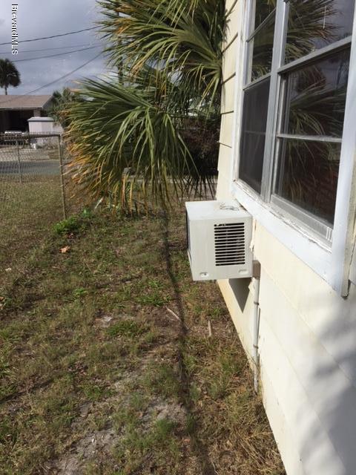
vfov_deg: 61.7
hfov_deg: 48.2
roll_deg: +1.3
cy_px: 238
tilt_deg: -14.9
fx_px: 398
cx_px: 178
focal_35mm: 29
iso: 32
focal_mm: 4.15
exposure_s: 1/4405
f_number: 2.2
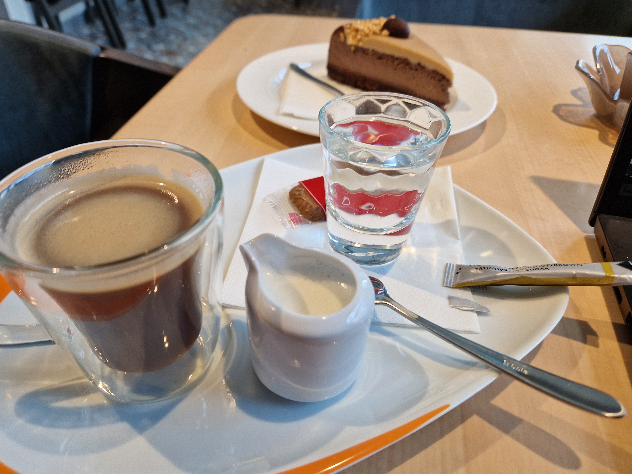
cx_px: 305
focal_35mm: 24
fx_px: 438
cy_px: 242
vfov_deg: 56.8
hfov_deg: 71.6
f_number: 1.8
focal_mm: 5.4
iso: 50
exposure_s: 1/100
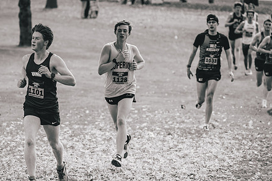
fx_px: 2252
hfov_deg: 6.9
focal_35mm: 298
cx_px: 113
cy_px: 95
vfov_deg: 4.6
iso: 400
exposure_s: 1/1000
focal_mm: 223
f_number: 6.3
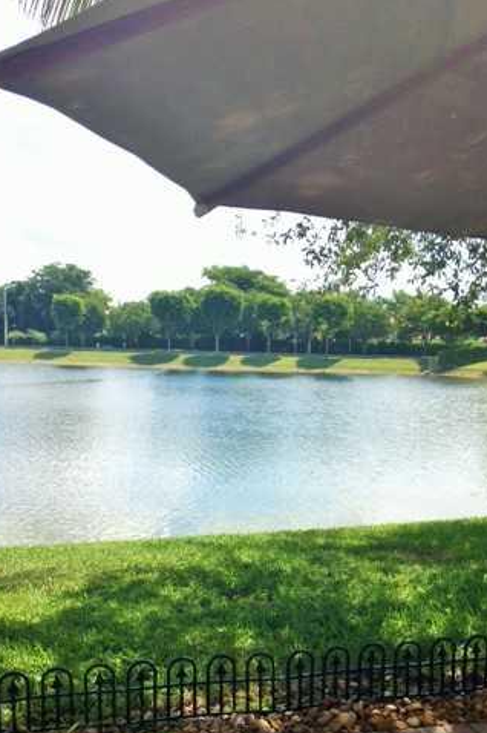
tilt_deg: -9.8
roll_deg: -1.5
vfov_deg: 42.2
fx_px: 935
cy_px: 486
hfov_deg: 29.2
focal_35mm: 46
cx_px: 250
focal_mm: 4.12
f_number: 2.4
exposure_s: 1/851
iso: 50
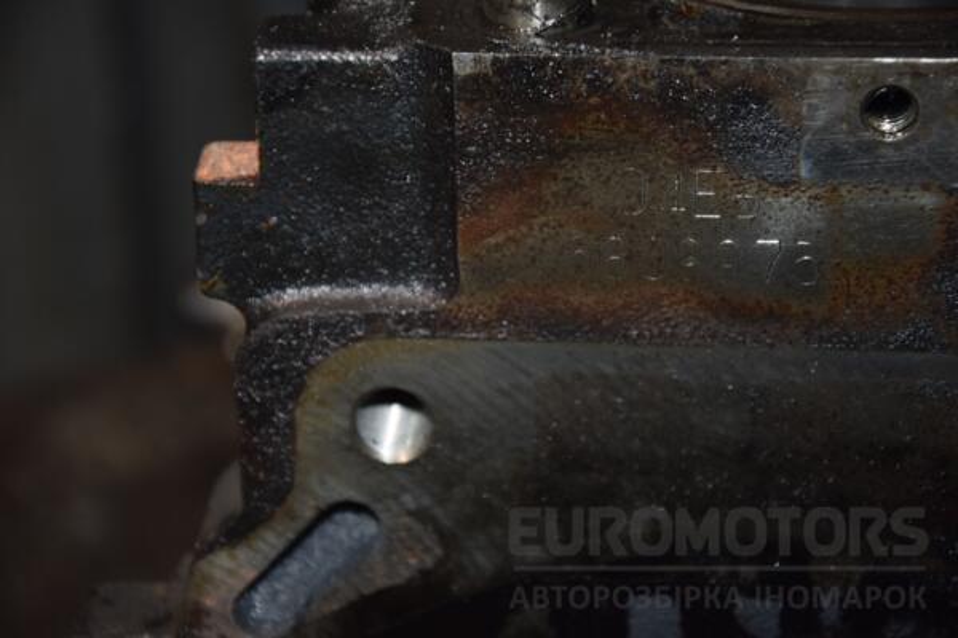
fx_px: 3672
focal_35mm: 138
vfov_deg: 9.9
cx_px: 479
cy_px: 319
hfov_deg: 14.9
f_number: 5.6
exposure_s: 1/60
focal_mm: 92
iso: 800
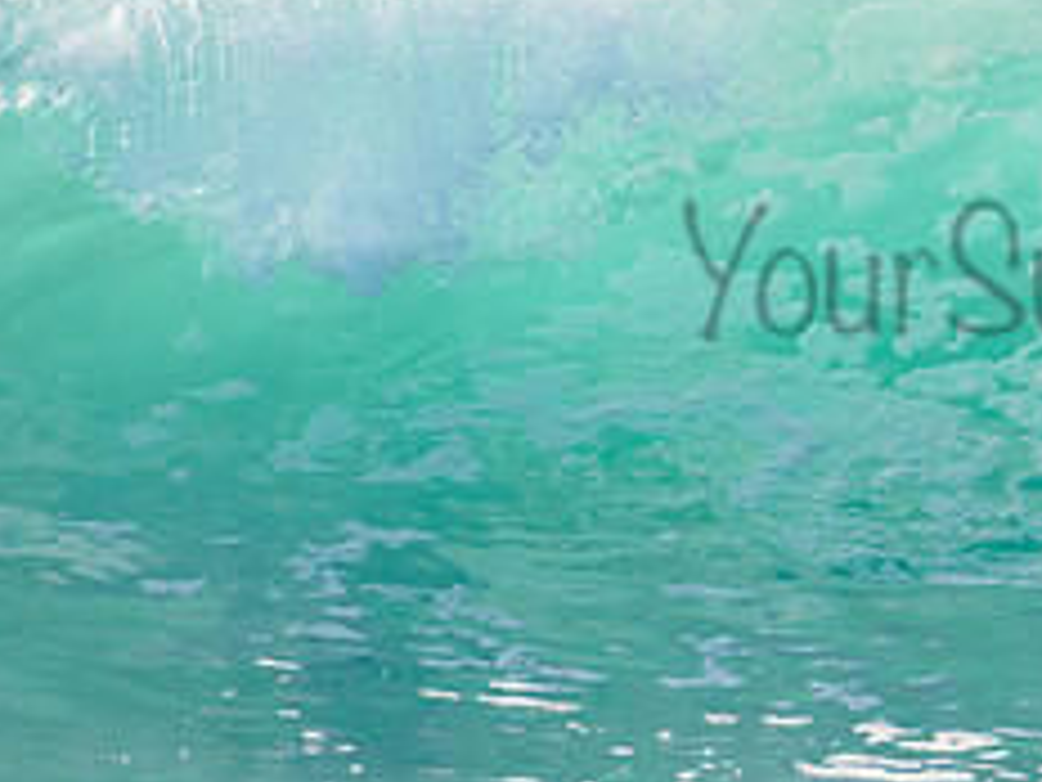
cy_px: 208
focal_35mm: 1475
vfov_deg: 1.0
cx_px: 1265
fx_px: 44400
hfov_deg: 1.3
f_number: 5.6
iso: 220
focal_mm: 500
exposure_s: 1/2000
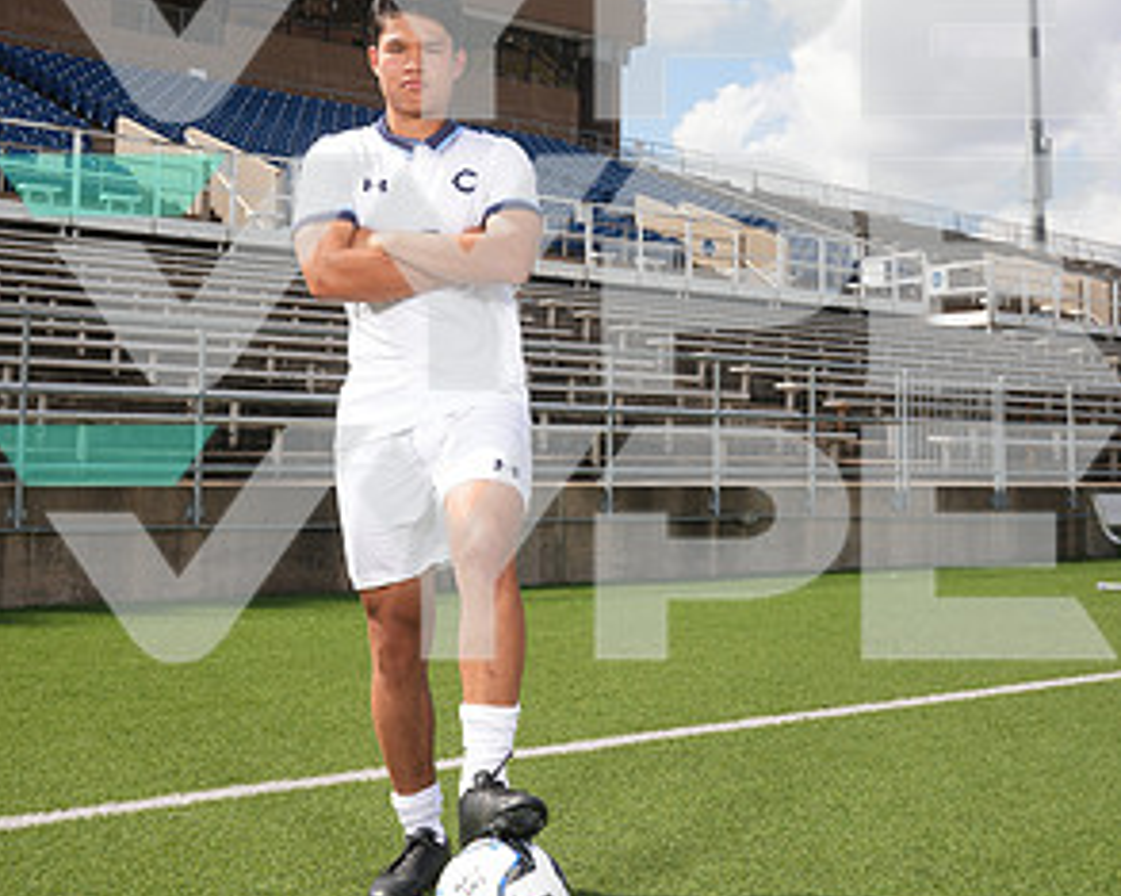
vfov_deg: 30.5
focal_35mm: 49
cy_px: 276
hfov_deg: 38.1
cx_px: 559
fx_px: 1625
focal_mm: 34
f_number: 8
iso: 100
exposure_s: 1/200
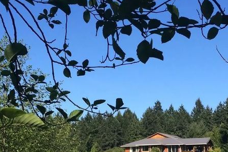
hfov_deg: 28.0
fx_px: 456
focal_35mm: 72
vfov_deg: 18.2
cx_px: 139
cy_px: 167
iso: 32
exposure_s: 1/1580
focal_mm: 4.12
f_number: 2.2
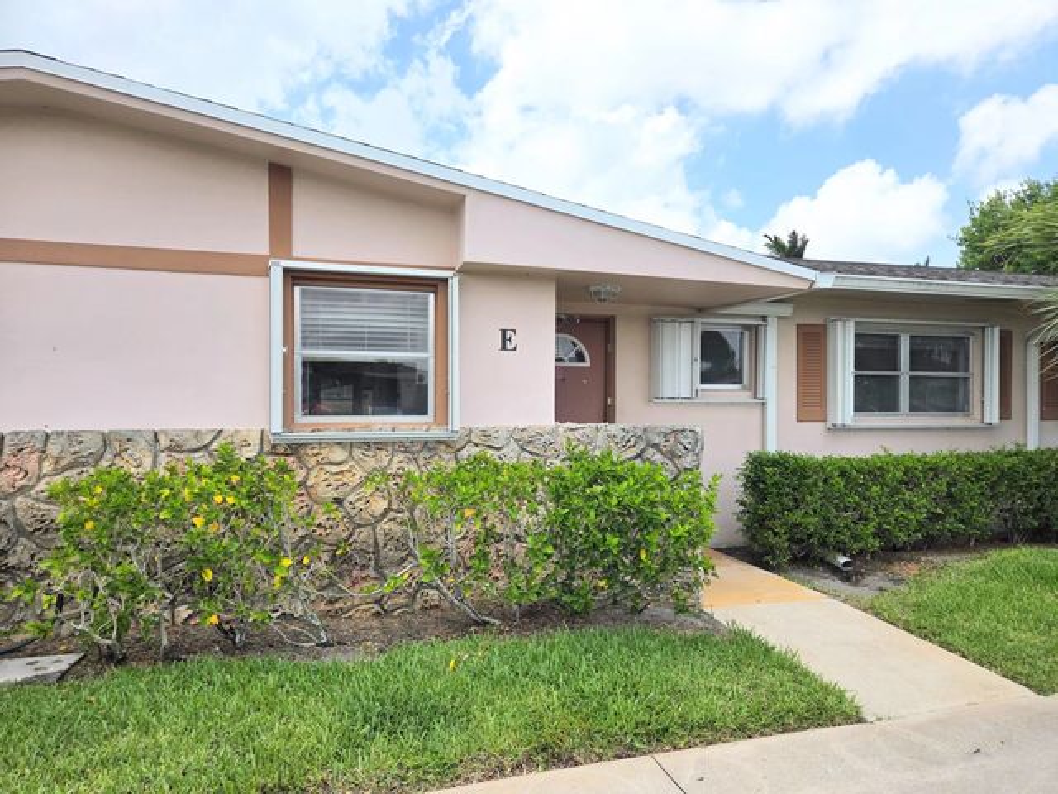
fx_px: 703
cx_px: 529
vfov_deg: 58.9
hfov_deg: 73.9
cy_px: 397
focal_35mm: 23
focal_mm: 5.4
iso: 80
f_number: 1.8
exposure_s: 1/3809
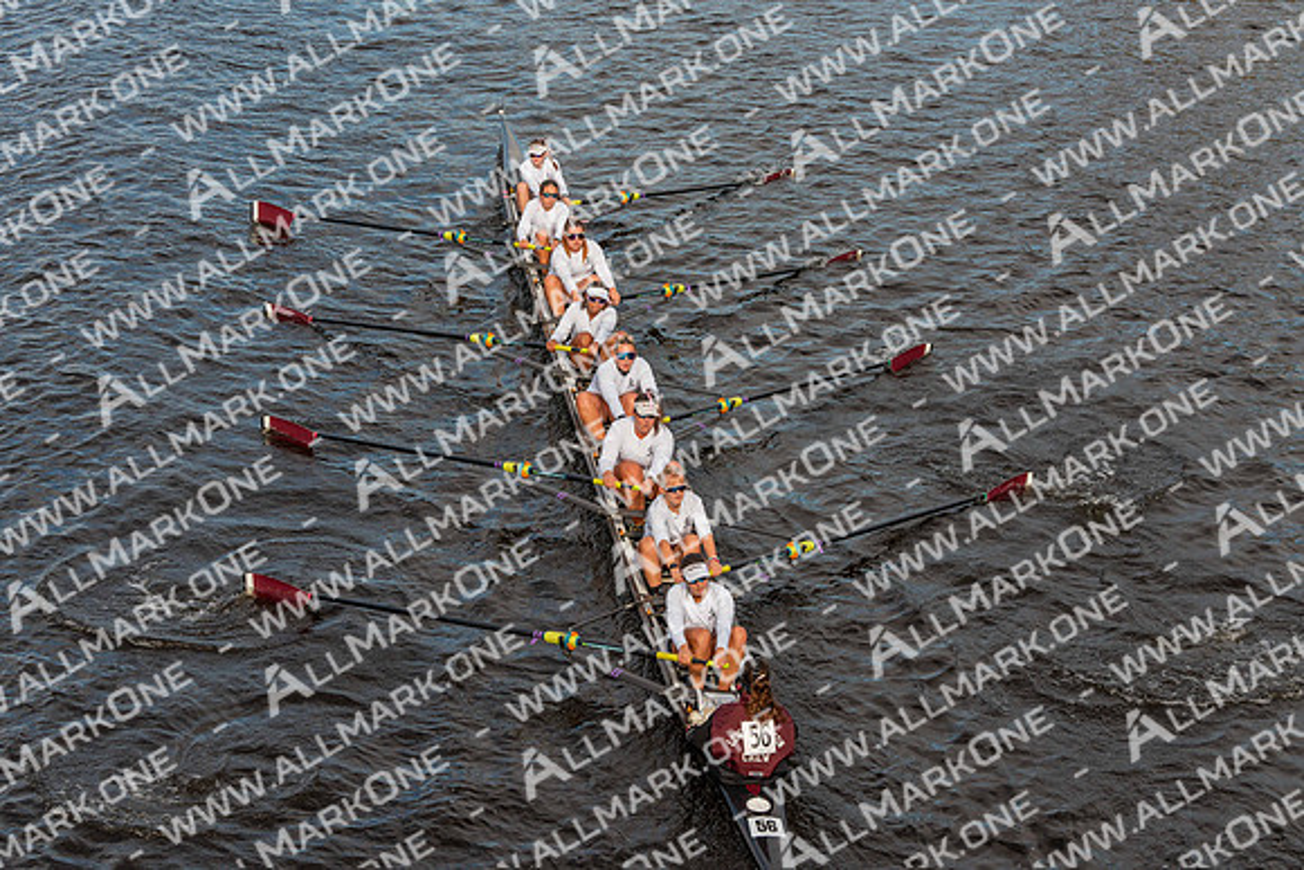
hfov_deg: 28.8
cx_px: 652
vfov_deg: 19.5
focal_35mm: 70
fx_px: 2536
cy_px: 435
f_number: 5
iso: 320
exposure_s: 1/2500
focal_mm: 70
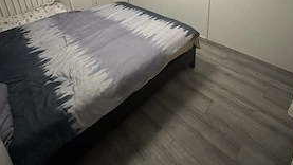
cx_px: 158
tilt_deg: -19.3
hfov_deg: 81.0
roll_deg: +1.8
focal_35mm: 22
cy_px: 4
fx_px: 171
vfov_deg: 44.7
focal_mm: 2.22
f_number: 2.2
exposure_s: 1/50
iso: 1250
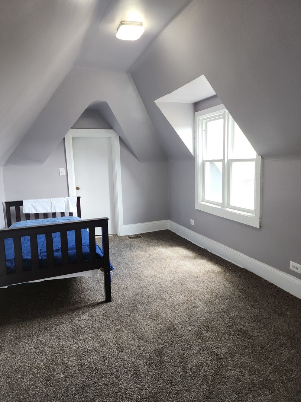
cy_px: 201
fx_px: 267
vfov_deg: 73.9
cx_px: 150
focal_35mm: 23
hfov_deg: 58.9
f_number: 1.8
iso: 125
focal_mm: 6.4
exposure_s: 1/60
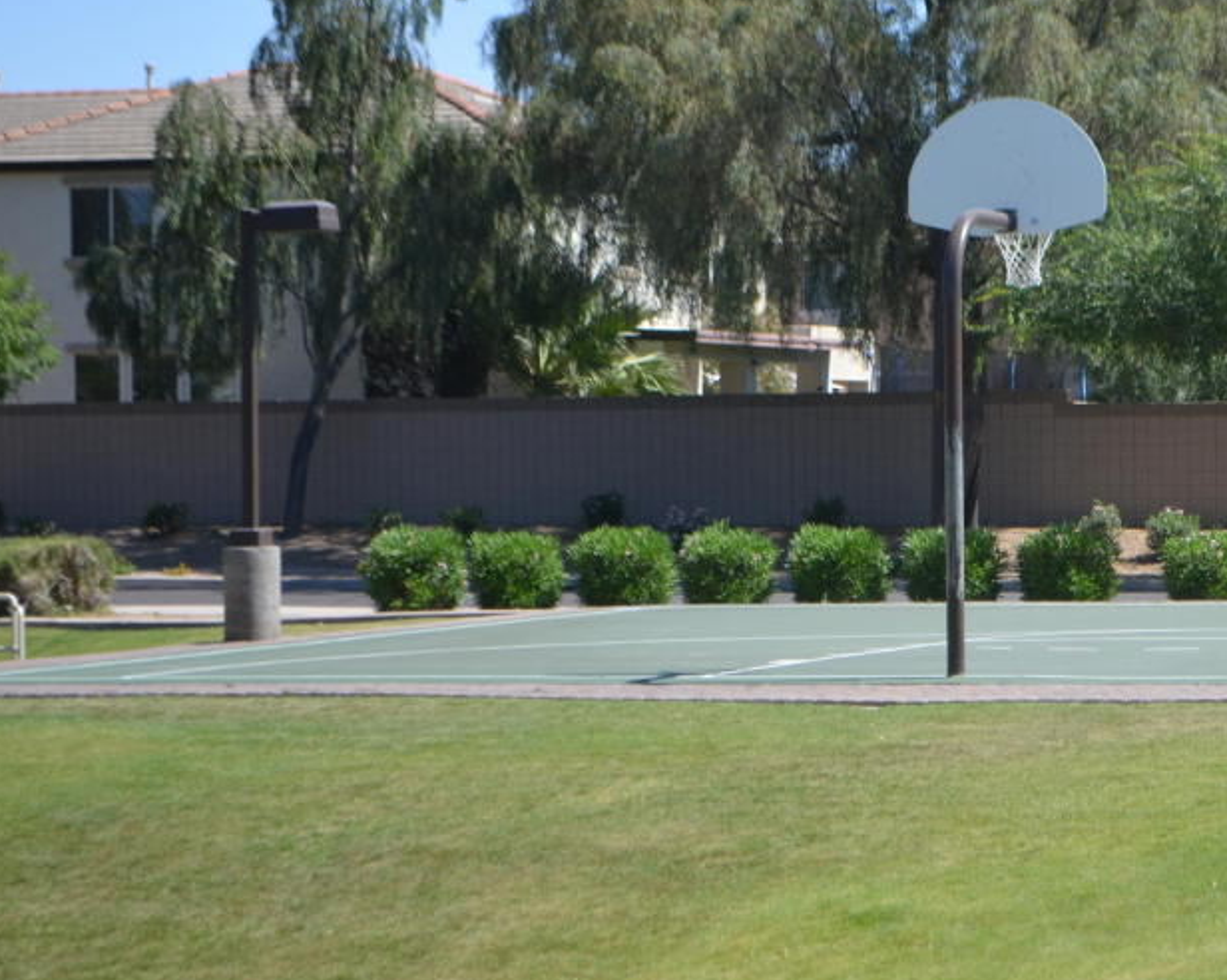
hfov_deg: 15.0
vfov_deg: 12.1
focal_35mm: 127
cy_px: 500
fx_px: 4609
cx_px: 1142
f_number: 5.3
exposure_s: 1/1250
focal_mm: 48
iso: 400
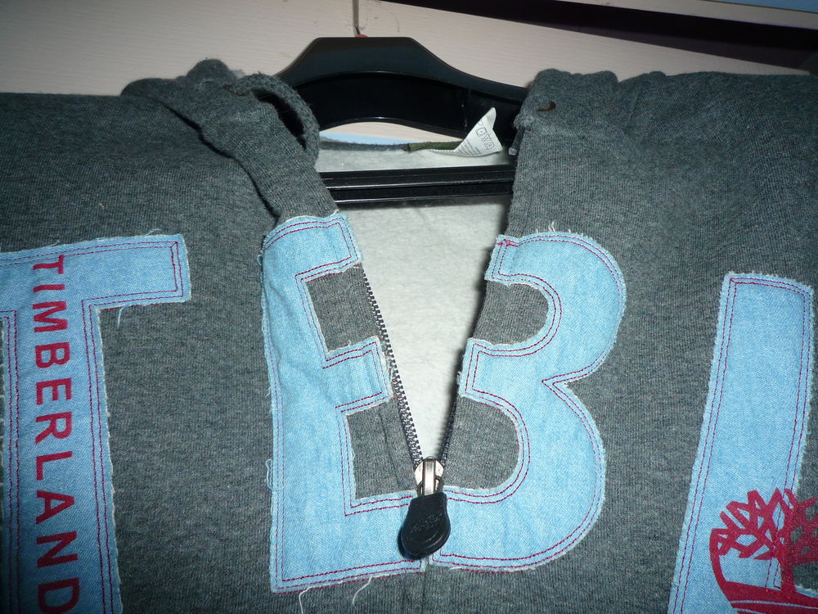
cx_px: 409
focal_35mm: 25
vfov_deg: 54.9
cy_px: 307
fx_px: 591
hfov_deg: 69.4
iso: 100
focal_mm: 4.4
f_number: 4
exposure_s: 1/125
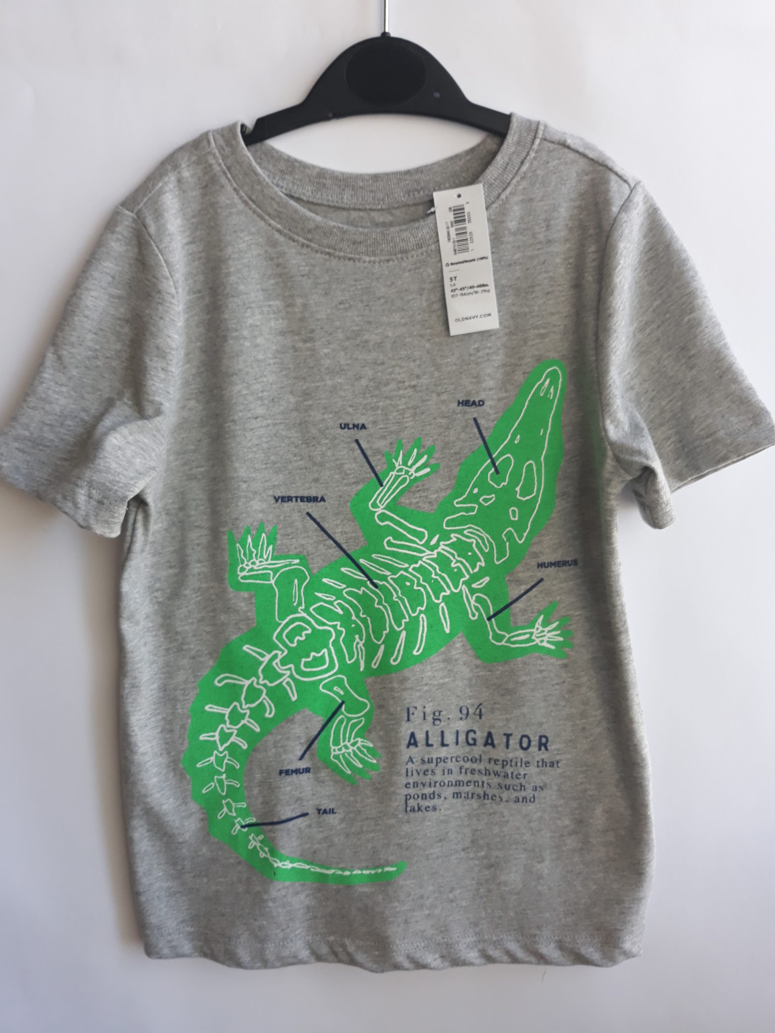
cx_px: 388
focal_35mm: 27
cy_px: 516
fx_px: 806
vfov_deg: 65.3
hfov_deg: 51.4
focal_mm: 3.71
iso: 50
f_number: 1.7
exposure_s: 1/50
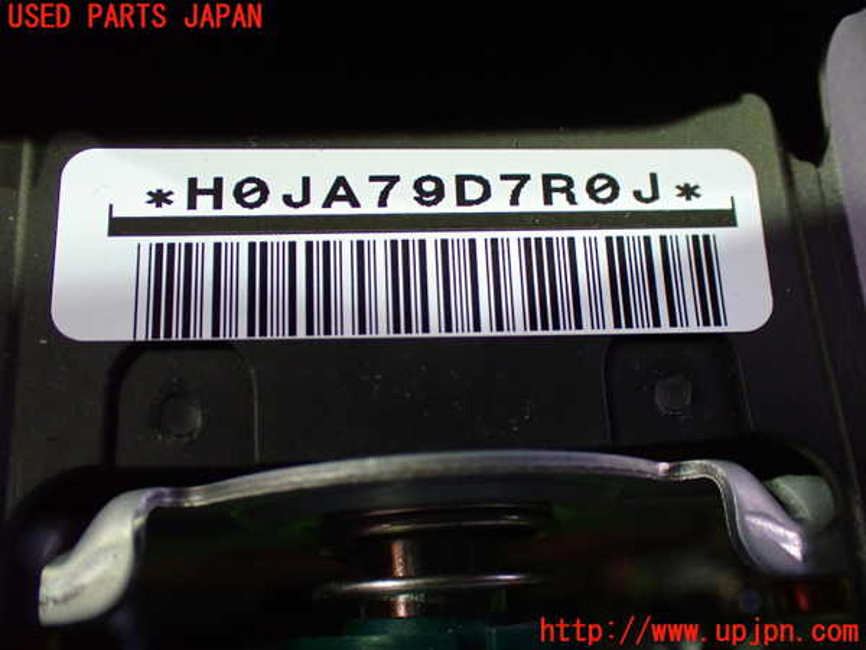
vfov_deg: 35.1
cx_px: 433
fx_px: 1026
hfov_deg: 45.8
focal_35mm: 41
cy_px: 325
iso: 800
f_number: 2.8
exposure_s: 1/50
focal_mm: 7.31
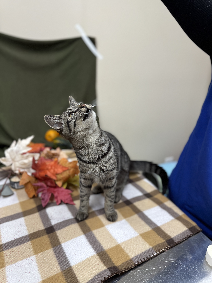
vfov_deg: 71.6
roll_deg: -1.0
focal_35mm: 24
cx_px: 106
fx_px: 196
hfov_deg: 56.8
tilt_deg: -22.0
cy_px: 142
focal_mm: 6.76
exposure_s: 1/120
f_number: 1.78
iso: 100
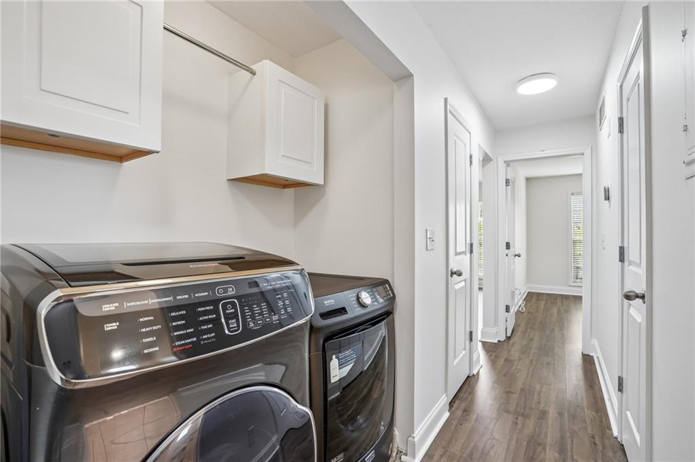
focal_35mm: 16
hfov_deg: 96.8
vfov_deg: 73.7
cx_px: 348
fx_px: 309
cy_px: 231
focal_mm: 16
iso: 400
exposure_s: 1/8
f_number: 8
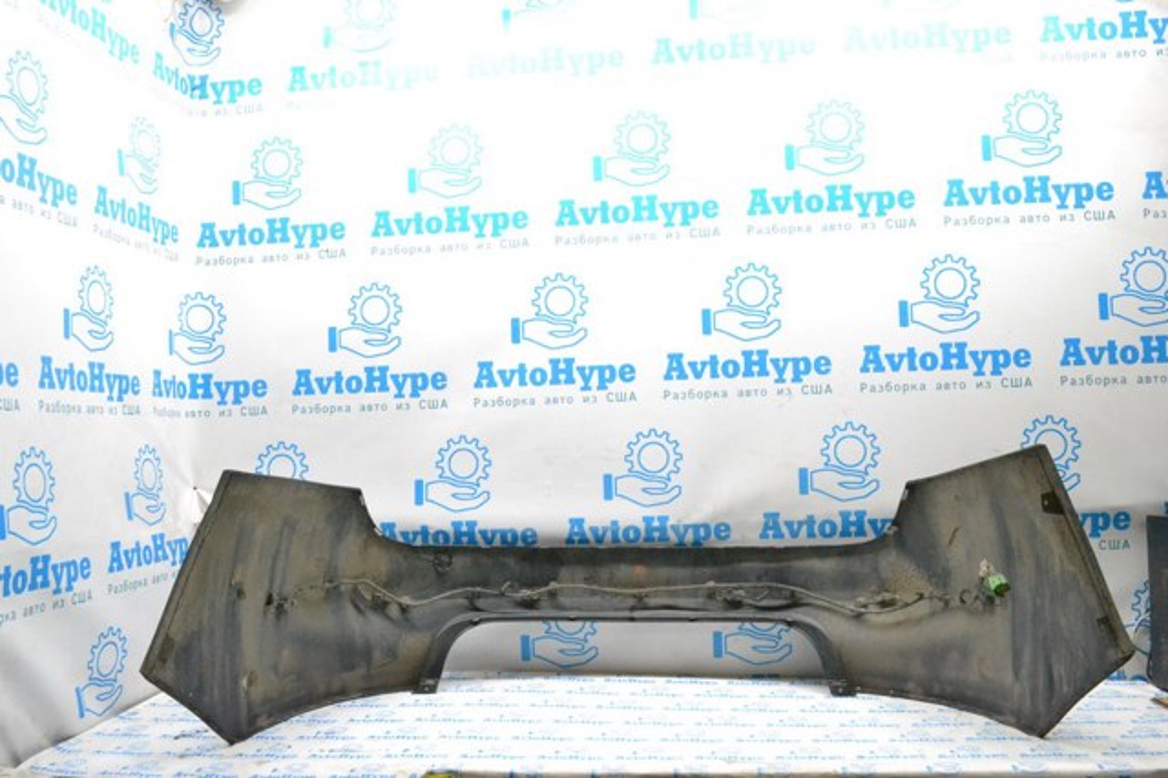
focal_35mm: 33
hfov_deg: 57.2
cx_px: 584
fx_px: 1070
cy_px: 389
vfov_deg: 39.9
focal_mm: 22
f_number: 11
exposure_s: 1/100
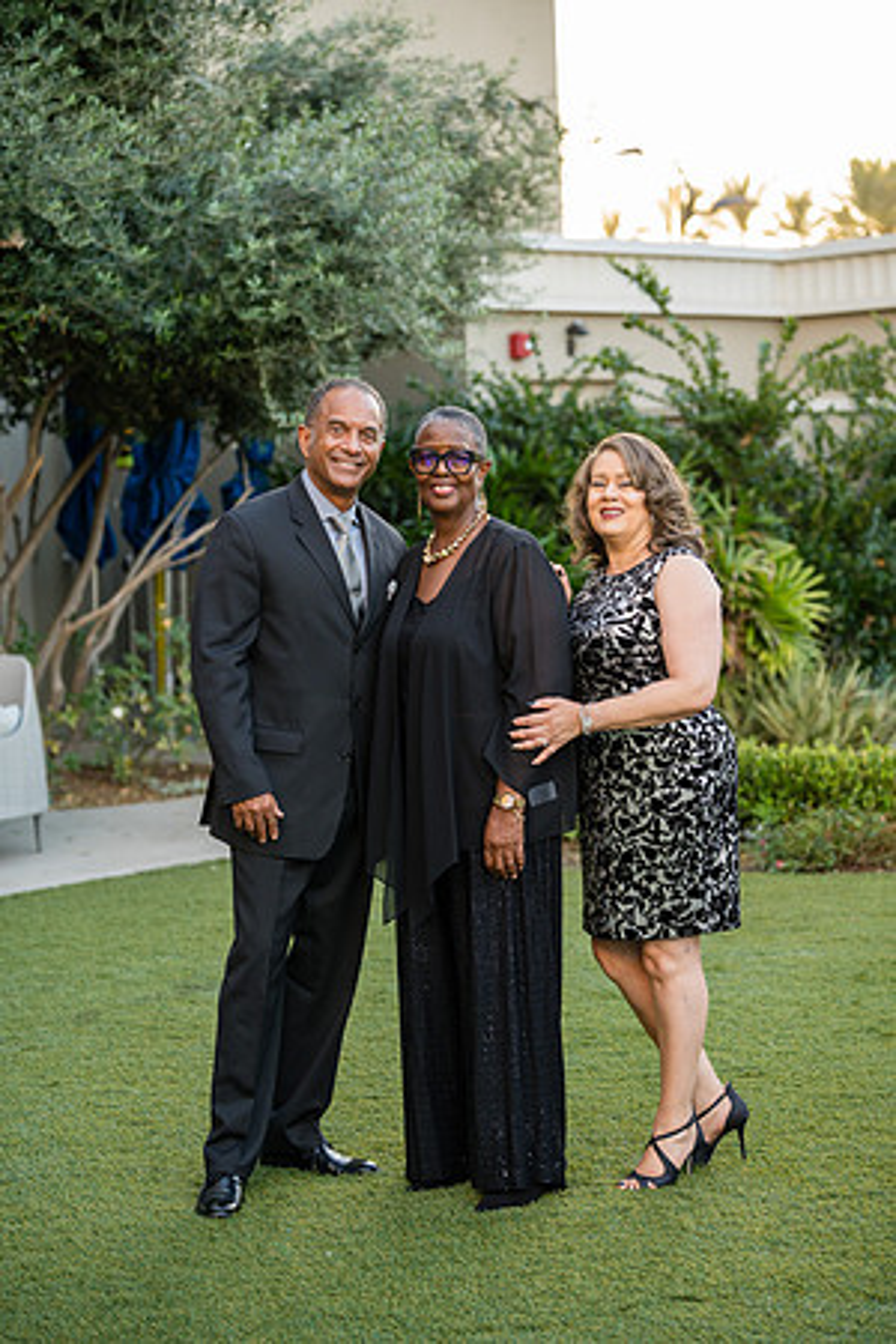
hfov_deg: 17.7
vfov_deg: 26.3
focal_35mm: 77
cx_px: 448
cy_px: 672
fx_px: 2874
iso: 500
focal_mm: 77
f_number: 2.8
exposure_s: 1/250
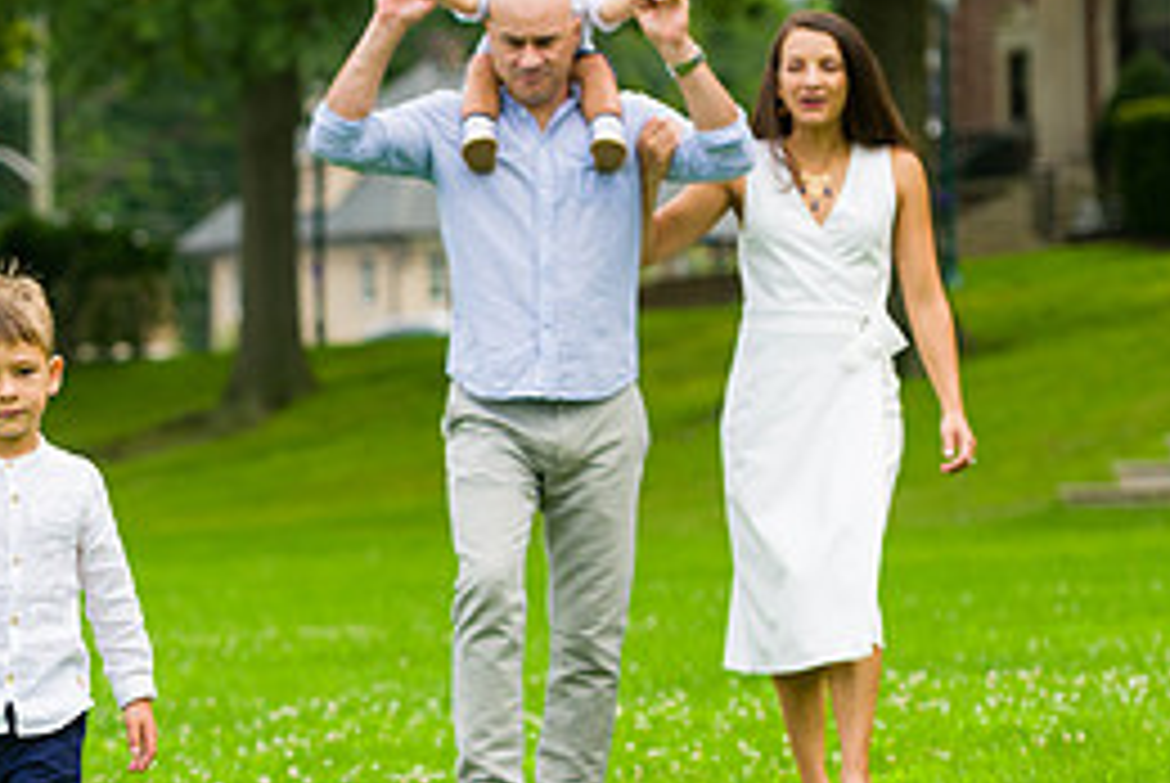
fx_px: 7256
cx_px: 122
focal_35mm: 223
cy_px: 524
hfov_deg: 9.2
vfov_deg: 6.2
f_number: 4
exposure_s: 1/640
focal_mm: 100
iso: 200
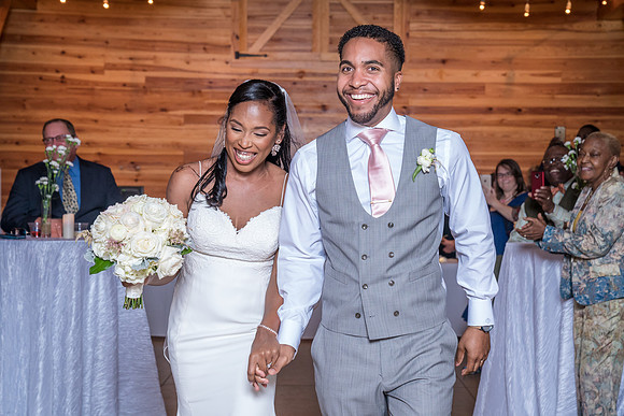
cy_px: 226
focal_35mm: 59
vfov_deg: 23.1
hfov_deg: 34.1
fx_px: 1018
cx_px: 334
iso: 2000
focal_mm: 52
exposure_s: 1/200
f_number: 4.5
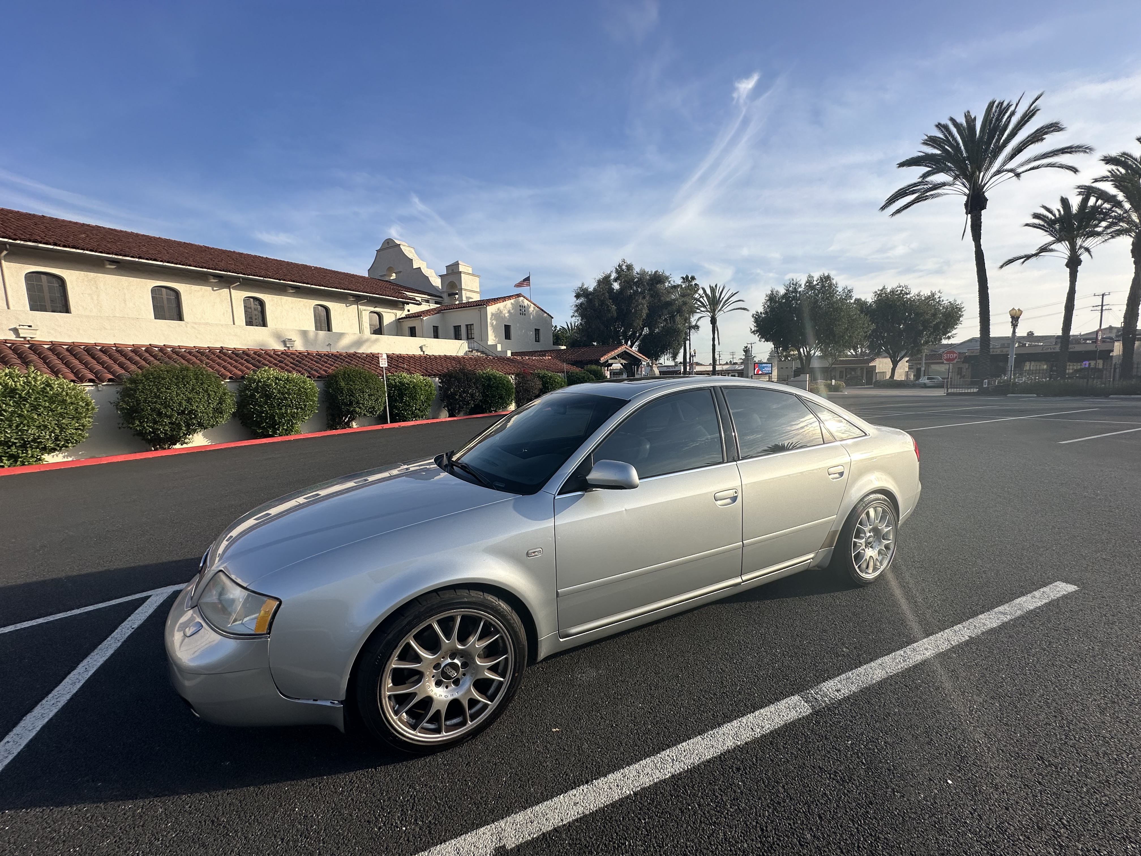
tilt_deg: -5.7
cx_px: 570
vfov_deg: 85.7
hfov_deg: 102.1
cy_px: 428
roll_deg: +2.0
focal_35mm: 14
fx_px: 461
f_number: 2.2
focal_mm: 2.22
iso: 50
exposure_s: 1/1642
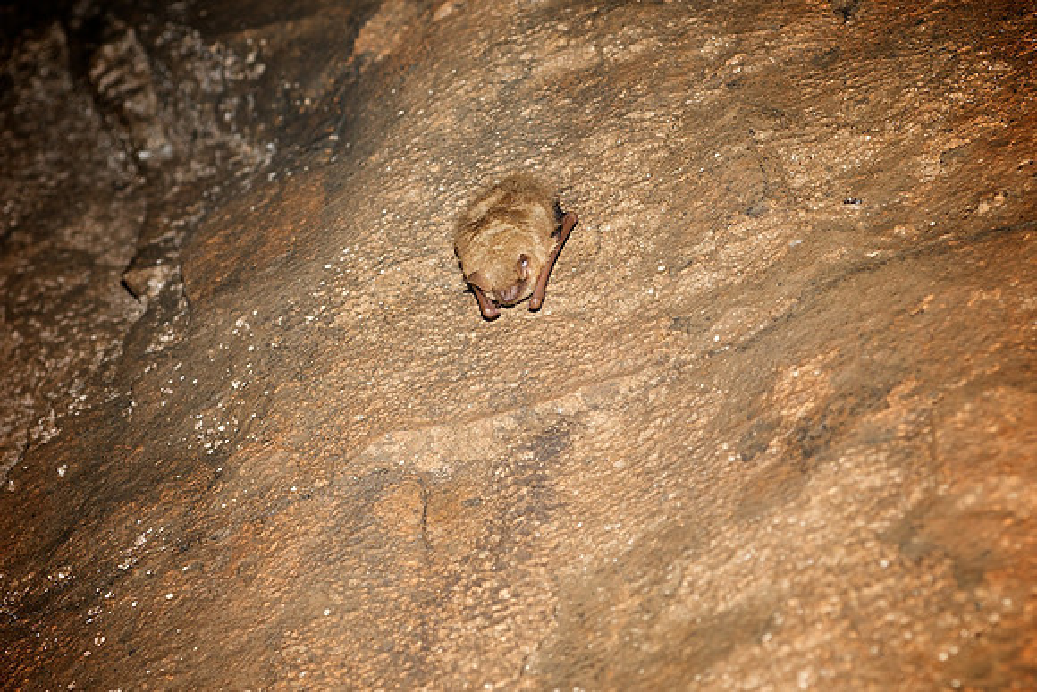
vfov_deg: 18.2
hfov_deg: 27.0
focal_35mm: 75
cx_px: 518
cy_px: 346
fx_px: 2161
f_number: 6.3
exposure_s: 1/80
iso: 200
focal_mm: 50
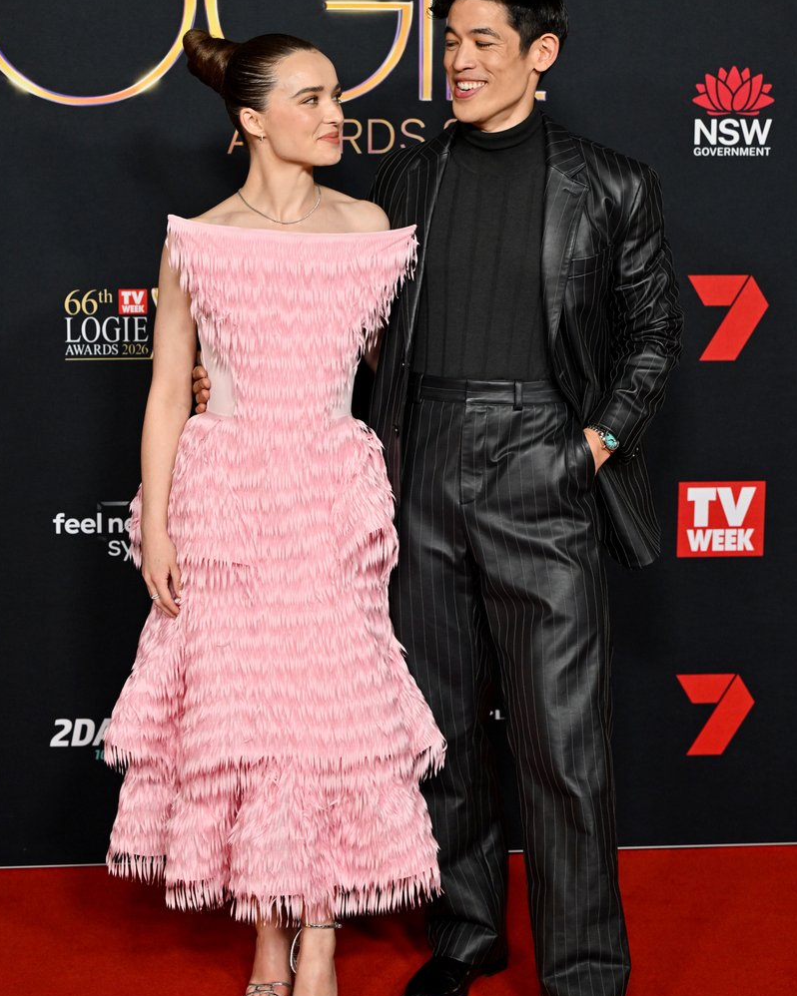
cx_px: 398
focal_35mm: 80
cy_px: 498
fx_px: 2360
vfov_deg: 23.9
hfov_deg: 19.2
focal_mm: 70
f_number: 4
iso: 1600
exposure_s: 1/400
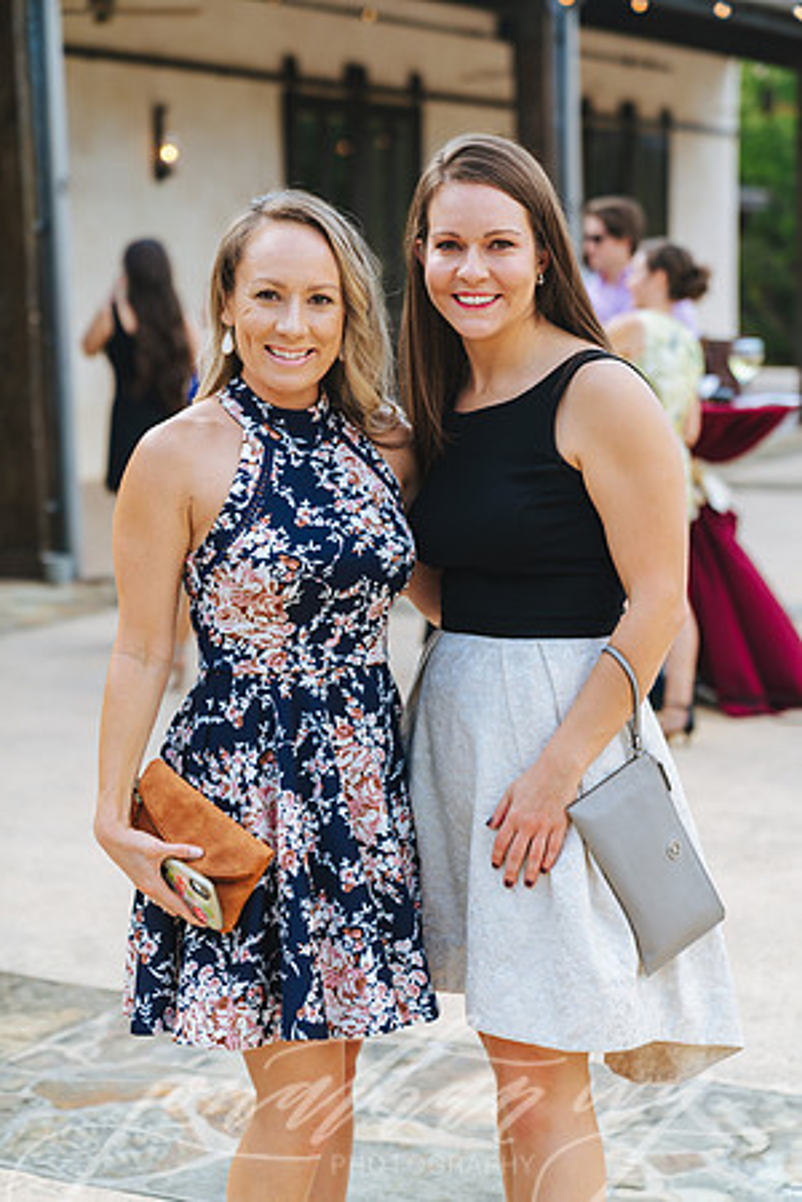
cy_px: 601
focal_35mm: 67
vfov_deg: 30.1
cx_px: 401
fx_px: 2239
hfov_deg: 20.3
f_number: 2.8
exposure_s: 1/125
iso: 50
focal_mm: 67
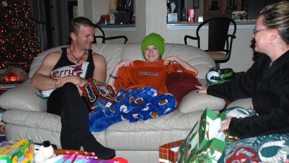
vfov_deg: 26.5
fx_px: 345
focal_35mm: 45
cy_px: 80
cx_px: 145
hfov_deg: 45.5
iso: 200
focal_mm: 28
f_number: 4
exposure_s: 1/60
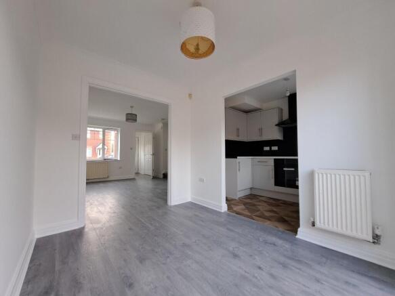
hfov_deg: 106.2
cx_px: 198
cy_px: 148
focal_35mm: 13
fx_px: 148
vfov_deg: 89.9
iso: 160
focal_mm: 1.74
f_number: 2.2
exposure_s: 1/50
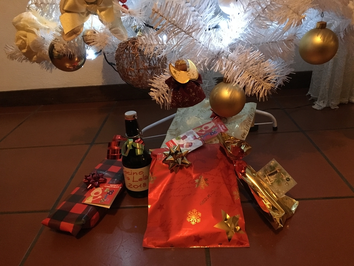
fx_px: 297
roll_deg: +3.8
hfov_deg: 61.7
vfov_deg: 48.2
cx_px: 177
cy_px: 133
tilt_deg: -24.9
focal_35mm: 29
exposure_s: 1/17
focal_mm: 4.15
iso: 320
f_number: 2.2
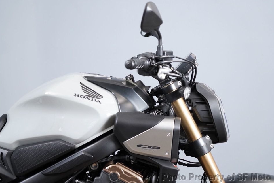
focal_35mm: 113
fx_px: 860
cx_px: 139
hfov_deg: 18.1
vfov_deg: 12.1
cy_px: 87
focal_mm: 105
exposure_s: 1/100
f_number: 4
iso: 1600
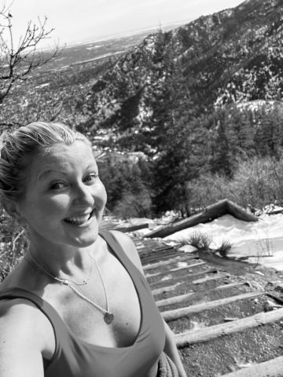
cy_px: 188
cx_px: 142
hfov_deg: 46.8
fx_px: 327
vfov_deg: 60.0
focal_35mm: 30
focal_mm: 2.69
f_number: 1.9
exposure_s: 1/643
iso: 25
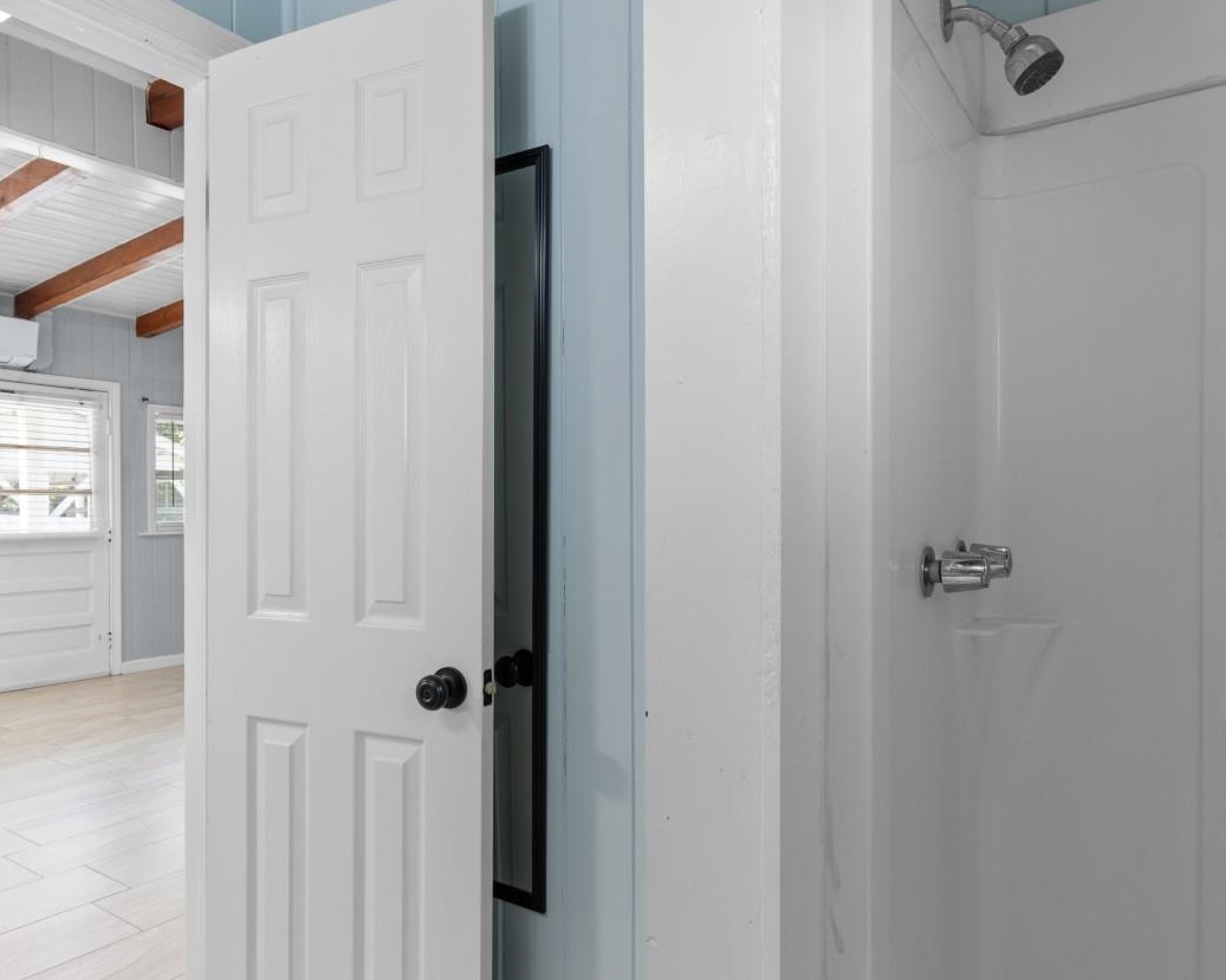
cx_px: 606
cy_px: 512
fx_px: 798
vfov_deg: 63.1
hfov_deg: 75.1
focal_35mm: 22
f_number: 4.5
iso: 100
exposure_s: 1/4
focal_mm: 10
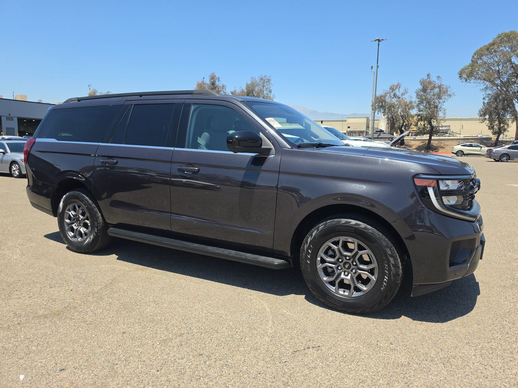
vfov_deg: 58.9
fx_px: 344
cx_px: 259
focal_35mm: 23
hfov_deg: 73.9
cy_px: 194
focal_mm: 6.5
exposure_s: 1/3890
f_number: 1.4
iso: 64
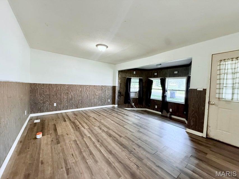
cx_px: 120
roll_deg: -0.4
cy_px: 90
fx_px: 97
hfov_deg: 102.1
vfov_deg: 85.7
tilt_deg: -1.4
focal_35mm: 14
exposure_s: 1/120
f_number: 2.2
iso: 500
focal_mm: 2.22
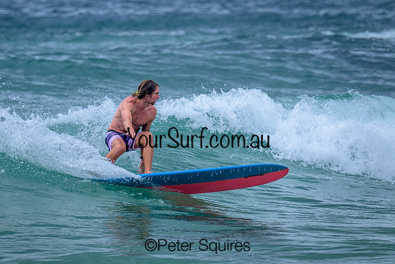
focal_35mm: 767
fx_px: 8423
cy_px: 83
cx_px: 156
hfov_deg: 2.7
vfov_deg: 1.8
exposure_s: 1/2000
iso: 800
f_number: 8
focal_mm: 560
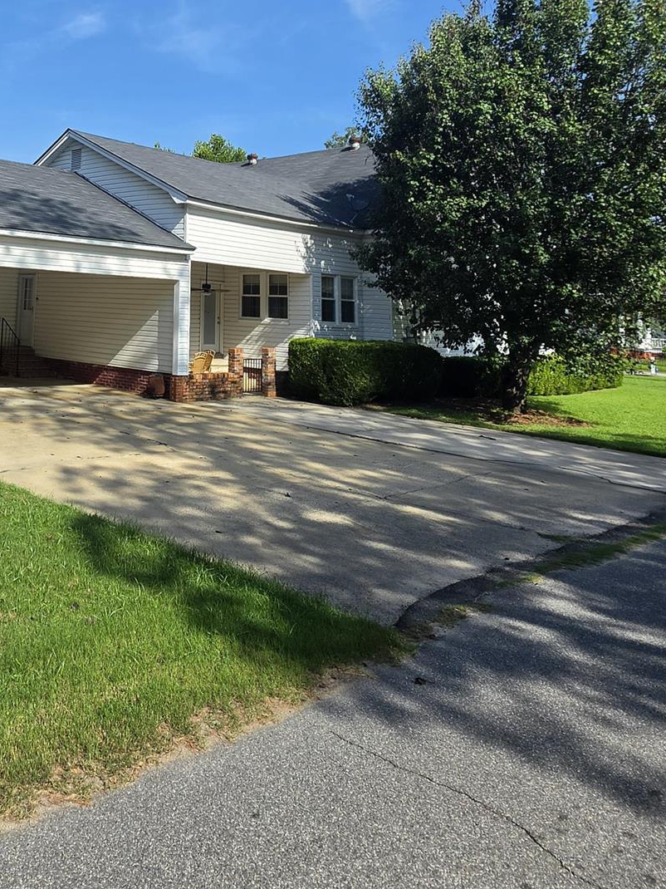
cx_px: 68
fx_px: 719
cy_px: 173
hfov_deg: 45.2
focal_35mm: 28
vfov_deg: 58.4
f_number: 1.9
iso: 32
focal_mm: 2.2
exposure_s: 1/1304
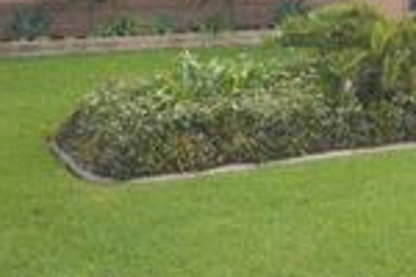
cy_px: -51
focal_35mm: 94
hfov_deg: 20.9
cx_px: 427
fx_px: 1086
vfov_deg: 14.1
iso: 100
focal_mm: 20
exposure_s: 1/200
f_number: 5.6
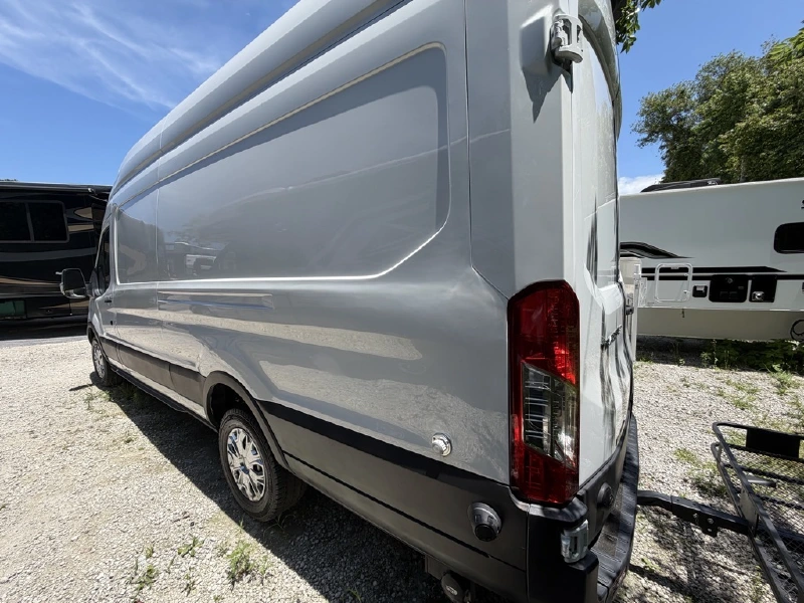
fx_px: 325
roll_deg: +0.8
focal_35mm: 14
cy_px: 302
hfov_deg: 102.1
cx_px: 402
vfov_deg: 85.7
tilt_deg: -7.5
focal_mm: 2.22
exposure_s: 1/770
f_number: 2.2
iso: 25
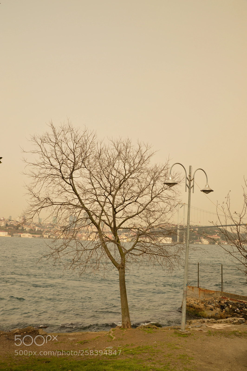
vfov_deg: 62.0
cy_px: 186
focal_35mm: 30
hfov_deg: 43.5
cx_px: 124
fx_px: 309
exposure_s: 1/100
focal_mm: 20
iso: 100
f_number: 9
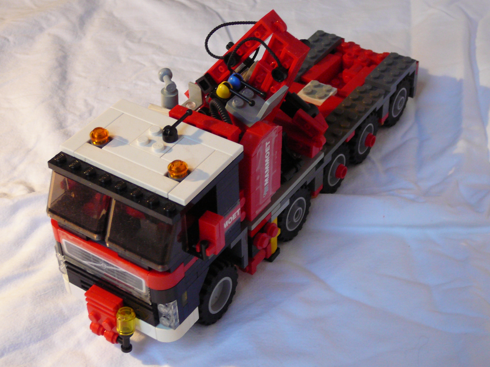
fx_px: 863
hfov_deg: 31.7
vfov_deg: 24.0
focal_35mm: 61
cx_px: 245
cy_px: 184
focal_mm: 9.1
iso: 200
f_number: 3.6
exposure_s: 1/13
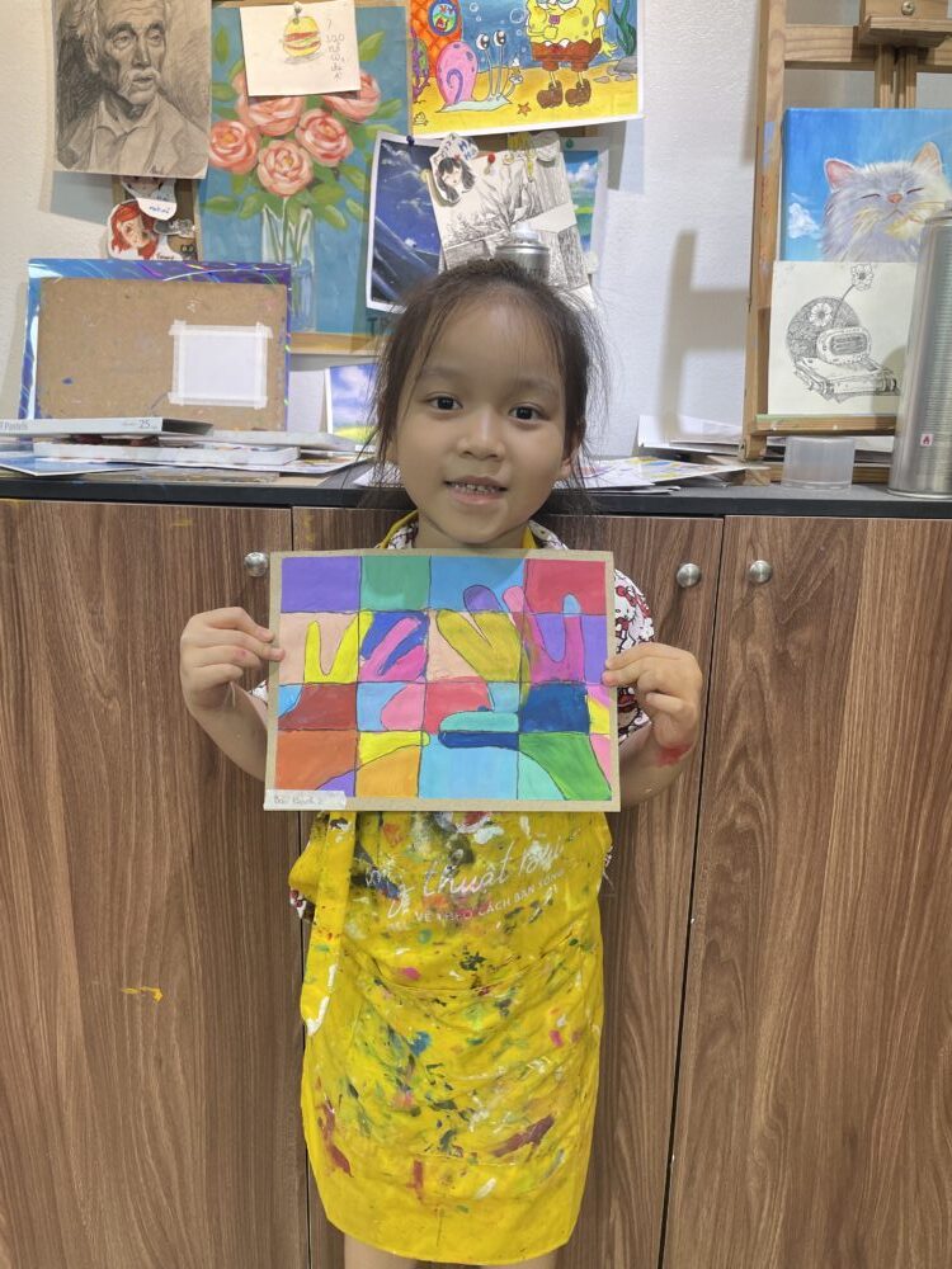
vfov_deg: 67.3
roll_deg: -2.2
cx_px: 476
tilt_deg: -16.2
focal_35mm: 26
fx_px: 953
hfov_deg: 53.1
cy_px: 634
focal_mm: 4.2
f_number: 1.6
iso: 80
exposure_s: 1/100
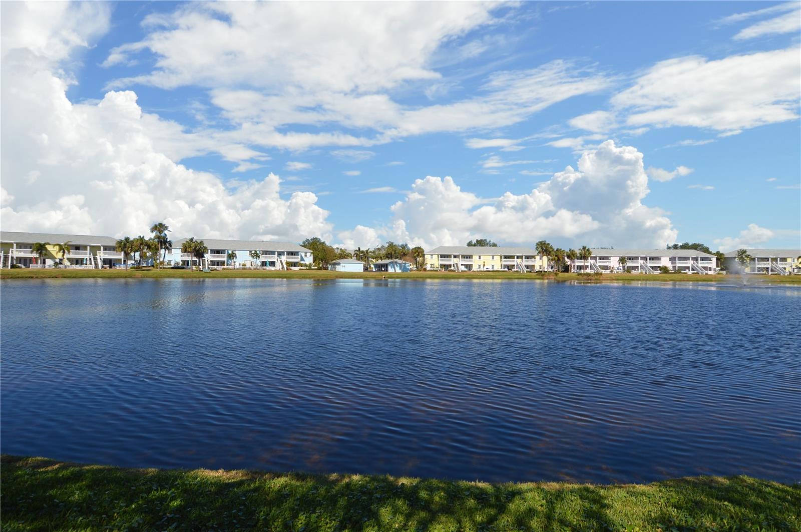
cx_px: 400
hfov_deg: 90.1
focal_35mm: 18
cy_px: 266
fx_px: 400
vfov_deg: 67.3
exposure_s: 1/250
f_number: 8
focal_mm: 12
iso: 100
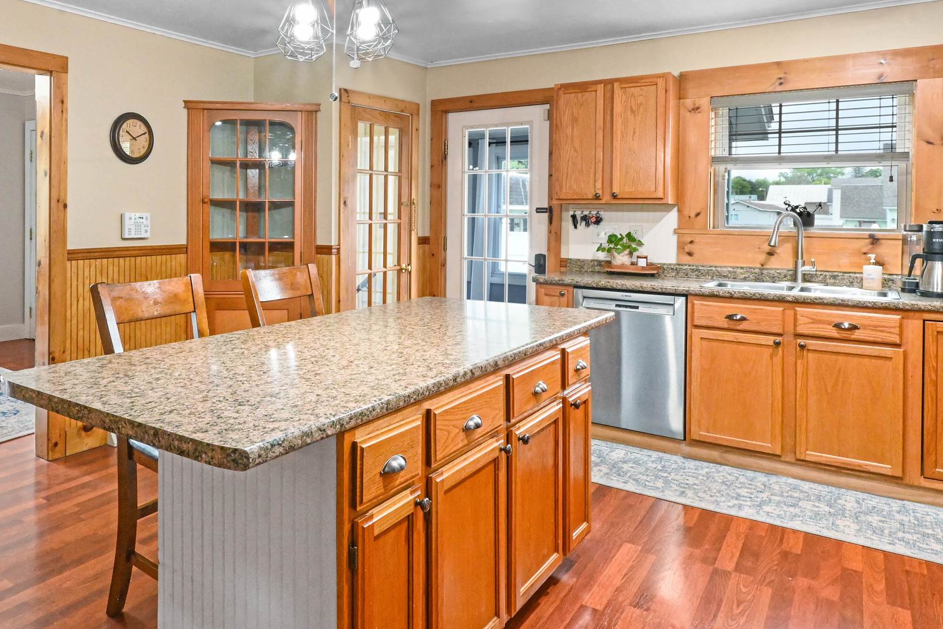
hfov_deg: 67.8
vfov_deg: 48.9
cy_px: 219
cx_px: 330
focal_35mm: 26
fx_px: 681
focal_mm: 14
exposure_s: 1/10
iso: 4000
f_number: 14
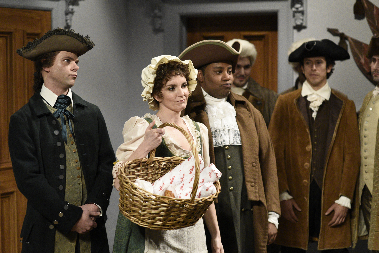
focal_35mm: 91
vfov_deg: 15.0
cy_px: 132
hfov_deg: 22.4
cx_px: 178
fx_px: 958
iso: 3200
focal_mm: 85
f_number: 3.5
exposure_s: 1/250
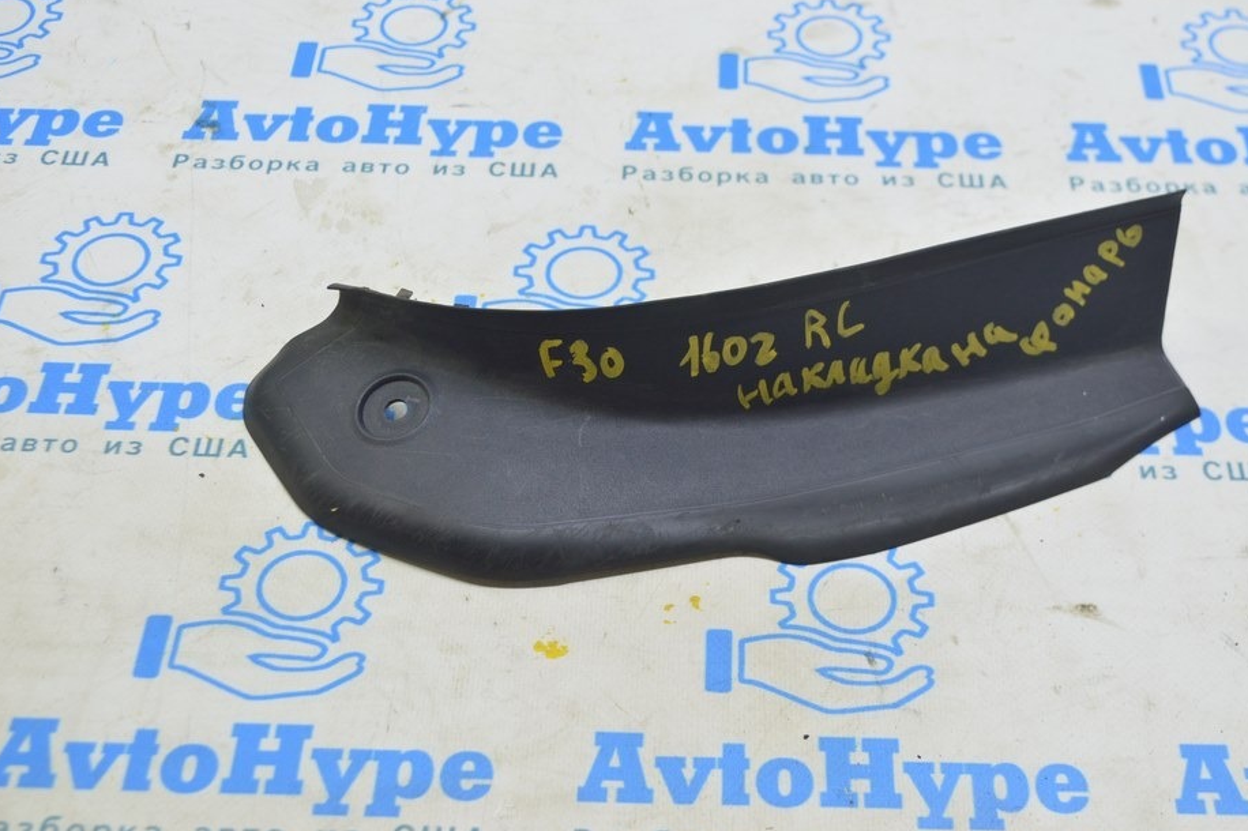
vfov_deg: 23.8
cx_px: 689
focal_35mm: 57
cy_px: 390
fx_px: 1975
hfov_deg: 35.0
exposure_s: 1/20
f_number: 5.6
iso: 400
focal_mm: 34
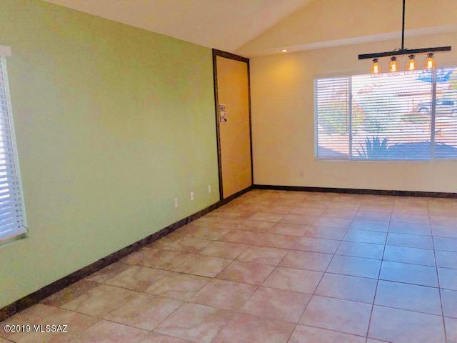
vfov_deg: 49.7
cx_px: 228
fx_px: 370
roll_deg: +3.0
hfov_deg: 63.4
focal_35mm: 28
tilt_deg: -8.4
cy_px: 172
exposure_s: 1/552
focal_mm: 4
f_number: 1.8
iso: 20
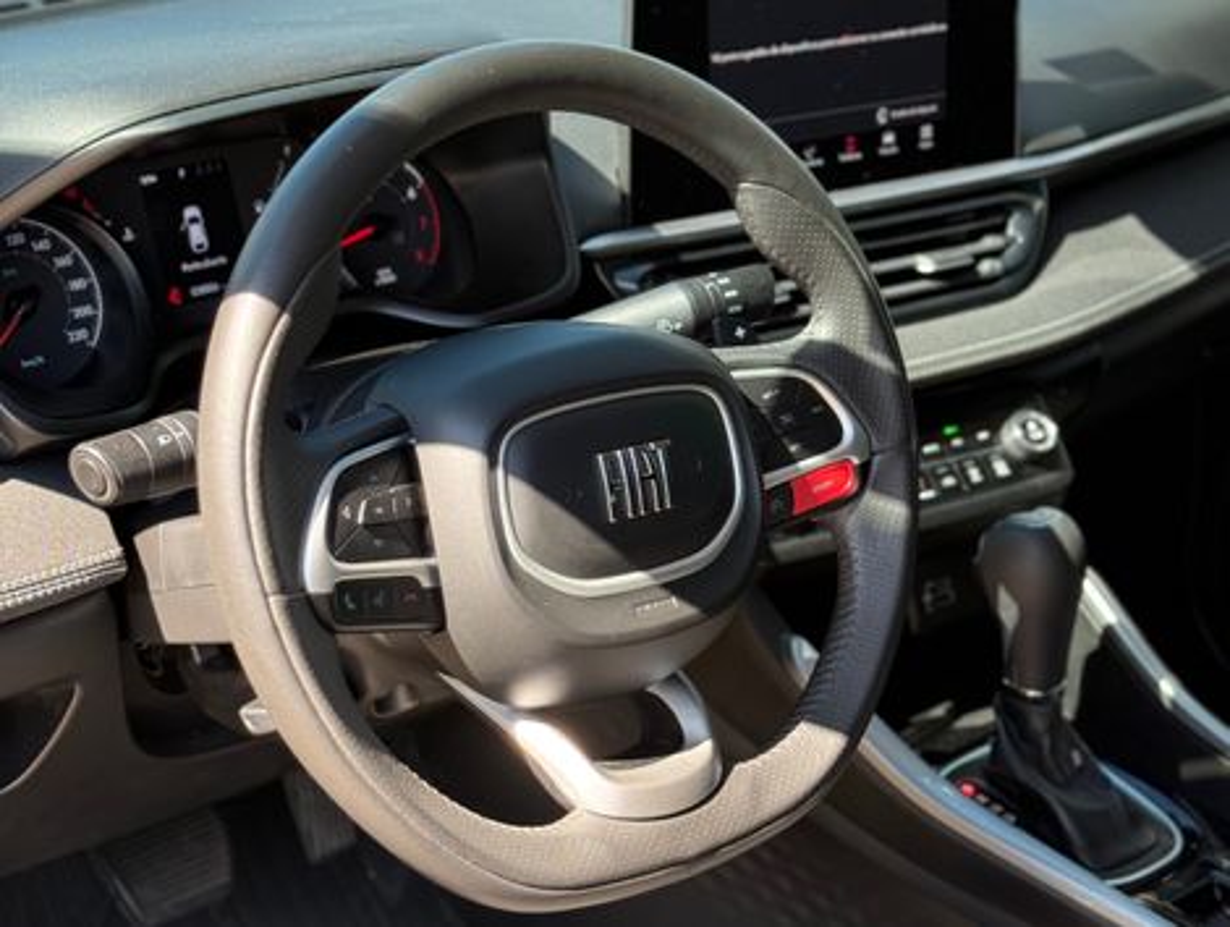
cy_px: 464
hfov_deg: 39.6
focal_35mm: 48
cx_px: 615
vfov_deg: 30.3
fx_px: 1708
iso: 100
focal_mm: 6.76
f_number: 1.78
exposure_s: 1/242
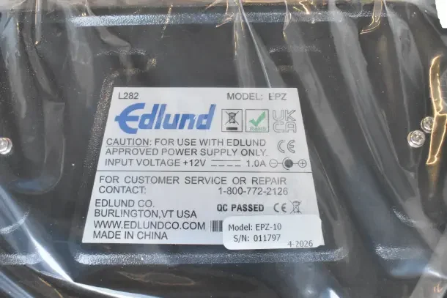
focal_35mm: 38
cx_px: 224
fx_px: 466
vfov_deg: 35.5
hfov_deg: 51.3
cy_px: 149
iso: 6400
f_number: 7.1
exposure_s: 1/200
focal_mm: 25
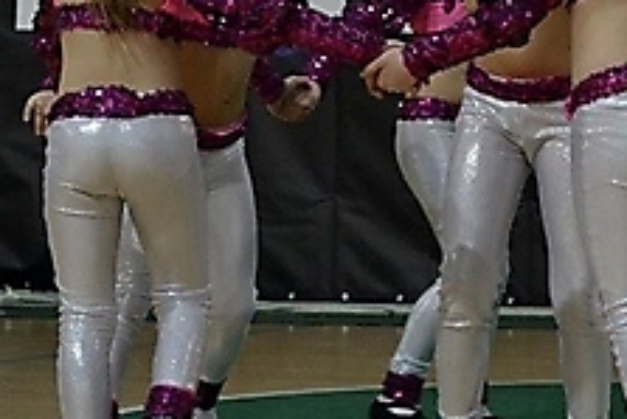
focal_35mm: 161
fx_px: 2806
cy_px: 18
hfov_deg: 12.7
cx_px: 538
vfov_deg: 8.5
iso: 3200
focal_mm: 40
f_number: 5.3
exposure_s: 1/250
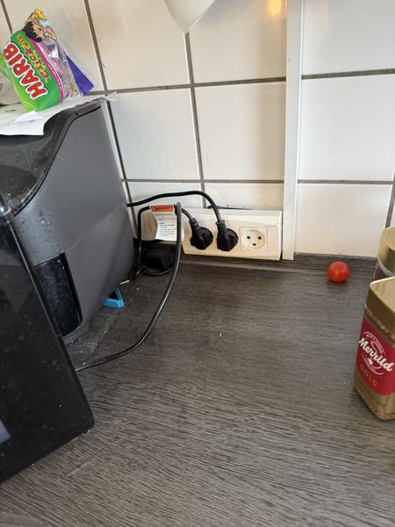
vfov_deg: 71.6
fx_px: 365
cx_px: 198
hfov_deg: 56.8
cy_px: 264
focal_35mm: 24
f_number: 1.78
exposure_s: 1/60
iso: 250
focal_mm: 6.76
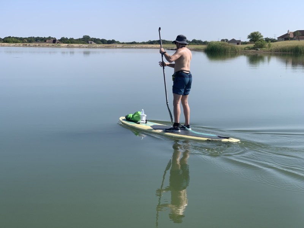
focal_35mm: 52
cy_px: 114
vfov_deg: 28.0
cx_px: 152
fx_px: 457
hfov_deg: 36.8
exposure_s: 1/1261
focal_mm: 6
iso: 16
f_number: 2.4
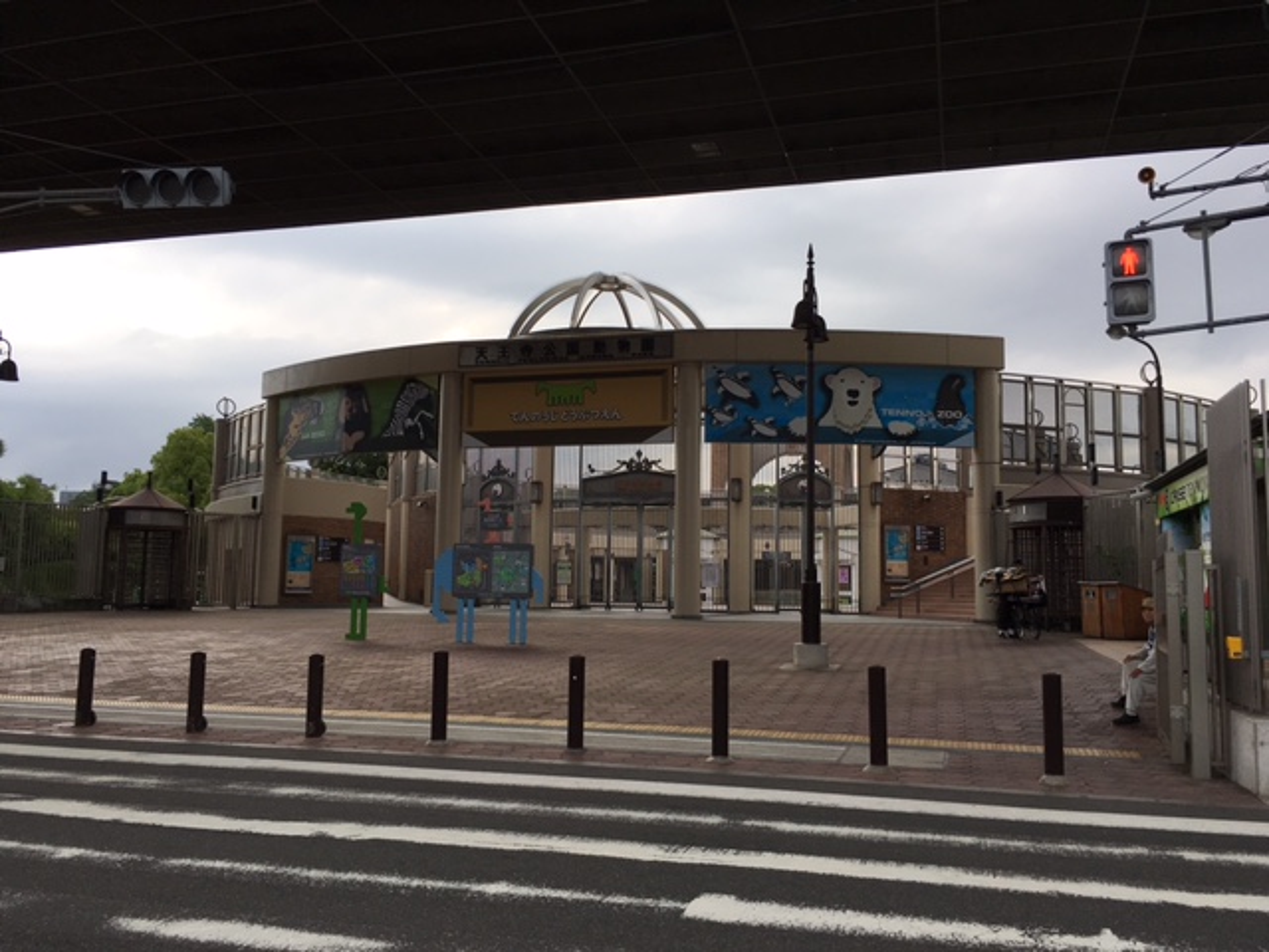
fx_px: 1063
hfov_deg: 61.7
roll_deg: -1.0
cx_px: 634
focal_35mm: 29
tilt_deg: +5.4
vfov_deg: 48.2
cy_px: 476
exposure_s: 1/466
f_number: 2.2
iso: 25
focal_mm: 4.15
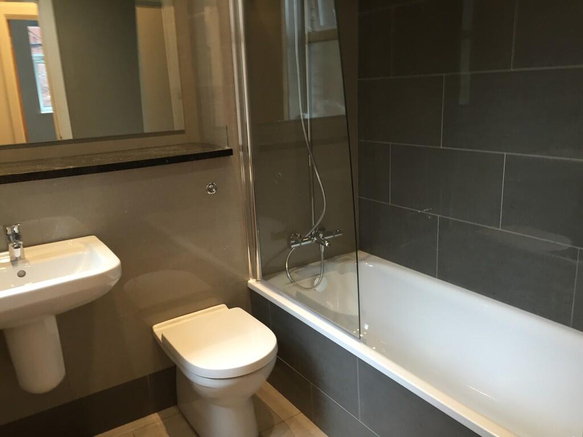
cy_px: 218
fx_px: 488
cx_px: 292
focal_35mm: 29
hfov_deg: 61.7
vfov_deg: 48.2
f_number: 2.2
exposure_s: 1/33
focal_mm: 4.15
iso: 80
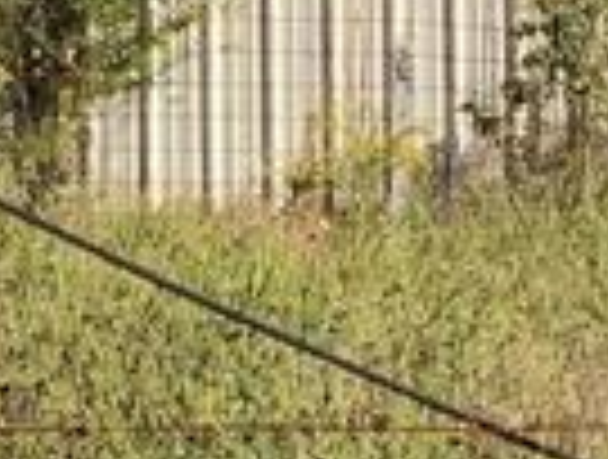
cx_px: 1139
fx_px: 6921
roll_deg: -0.9
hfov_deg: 5.0
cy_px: 153
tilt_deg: -2.7
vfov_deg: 3.8
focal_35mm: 393
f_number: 2.4
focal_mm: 6
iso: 16
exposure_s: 1/685
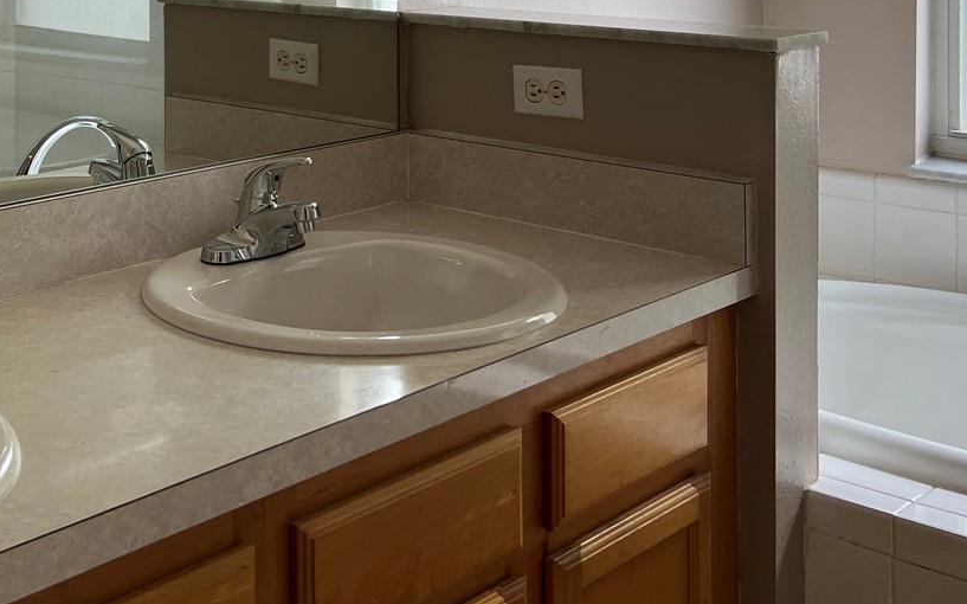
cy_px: -79
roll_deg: +0.3
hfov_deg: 36.9
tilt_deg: -1.4
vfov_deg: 22.5
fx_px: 1423
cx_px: 277
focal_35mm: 54
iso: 64
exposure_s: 1/120
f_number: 1.5
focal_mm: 5.7
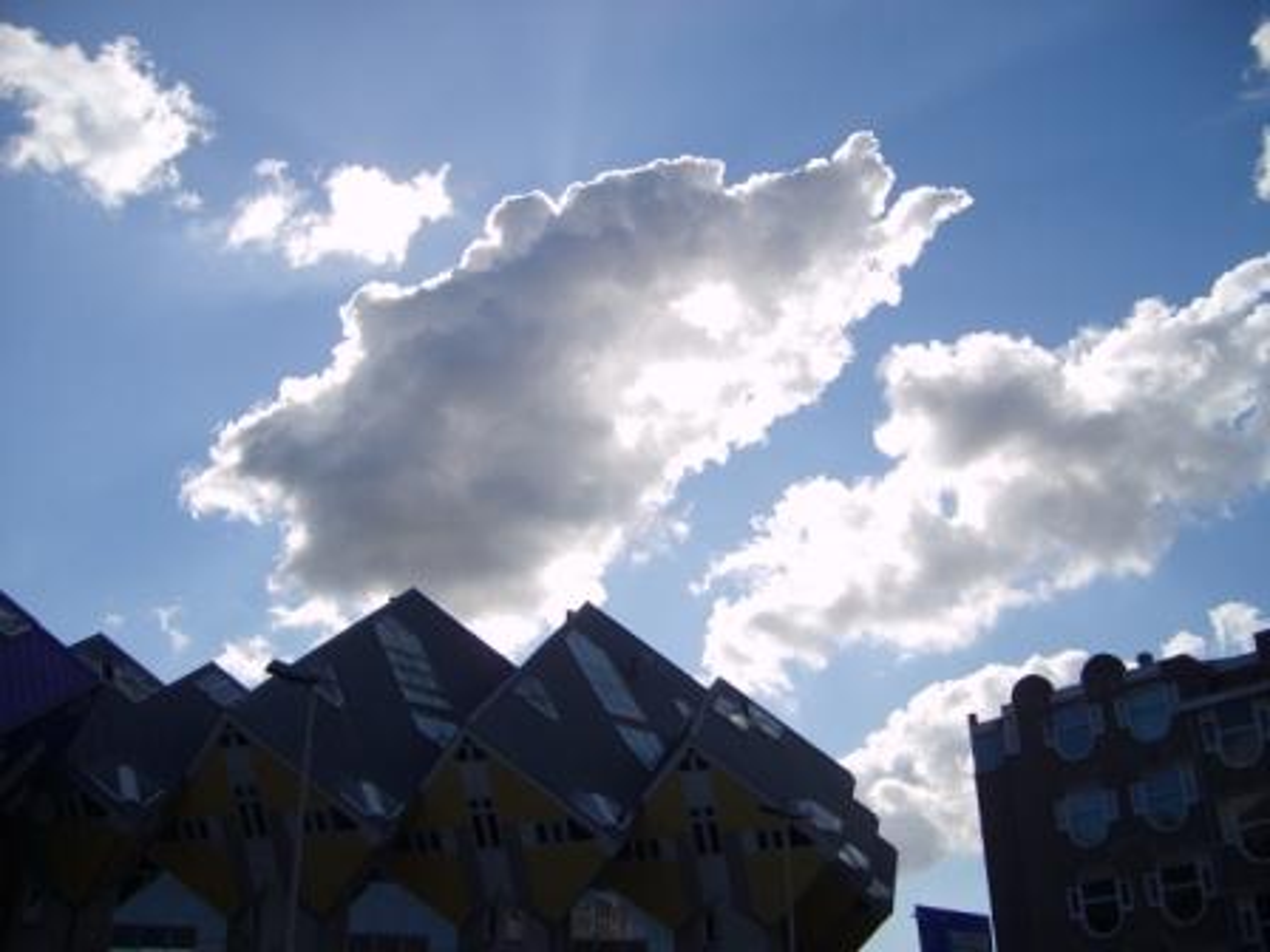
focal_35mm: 35
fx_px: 1284
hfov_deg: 52.6
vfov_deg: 40.7
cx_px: 635
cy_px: 476
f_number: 7.1
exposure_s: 1/350
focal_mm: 5.8
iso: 50
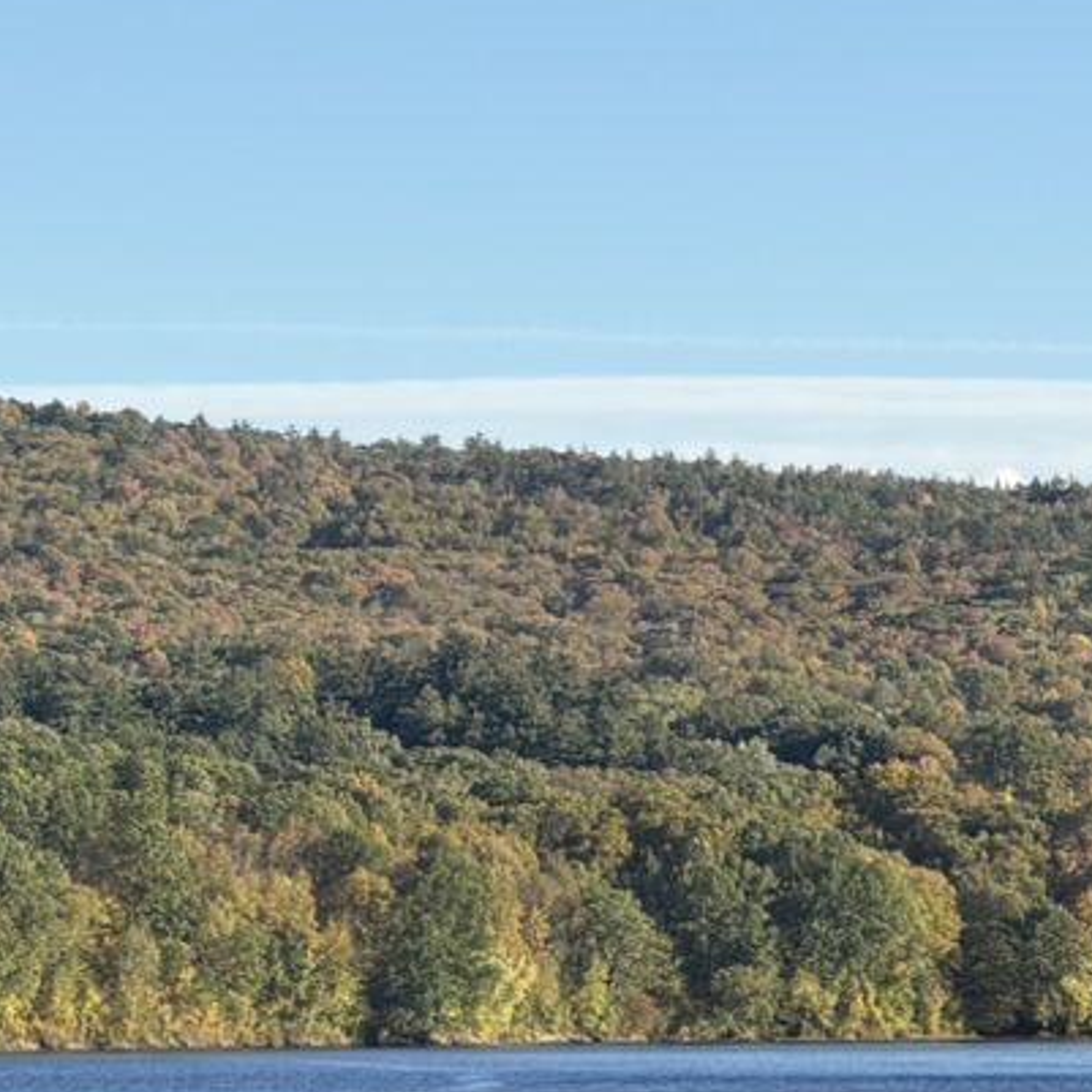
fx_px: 9672
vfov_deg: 6.5
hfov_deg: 6.5
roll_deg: +0.7
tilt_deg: +1.0
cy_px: 790
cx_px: 689
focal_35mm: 271
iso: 50
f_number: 2.8
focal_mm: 15.66
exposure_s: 1/951
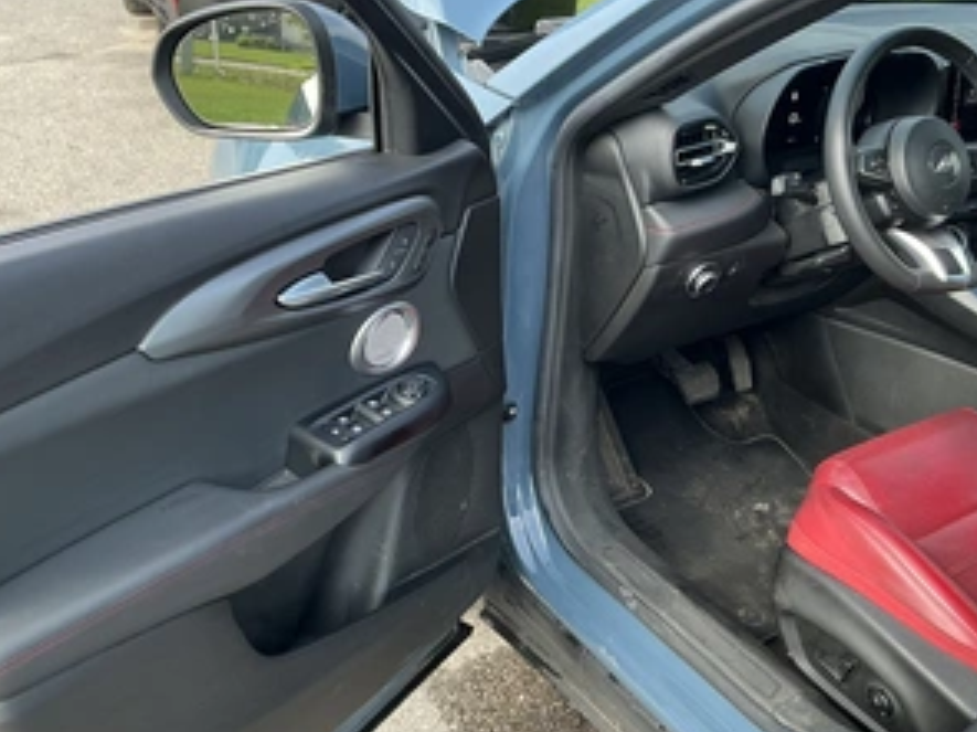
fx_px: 1072
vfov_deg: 37.6
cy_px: 427
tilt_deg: -27.1
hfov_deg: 48.8
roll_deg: -2.6
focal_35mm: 38
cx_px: 563
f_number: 1.8
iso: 25
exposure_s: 1/199
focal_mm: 3
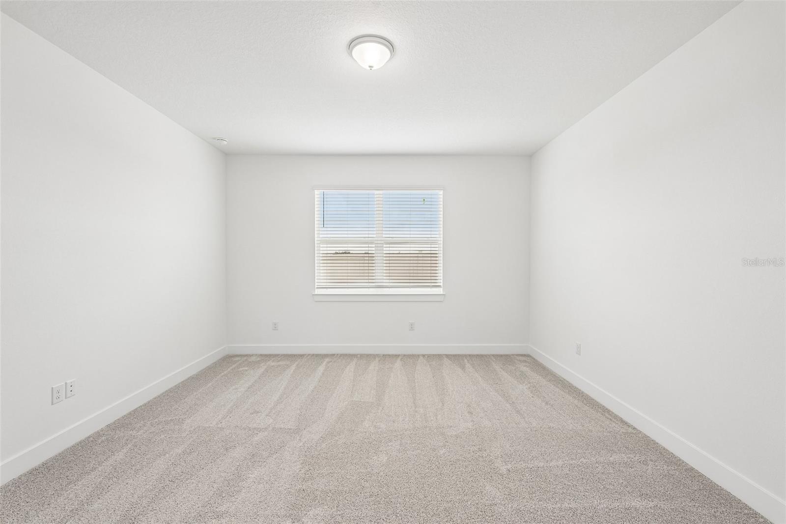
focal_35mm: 16
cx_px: 393
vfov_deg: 73.7
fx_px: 349
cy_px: 262
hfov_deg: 96.7
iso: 400
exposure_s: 1/60
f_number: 8
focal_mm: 16
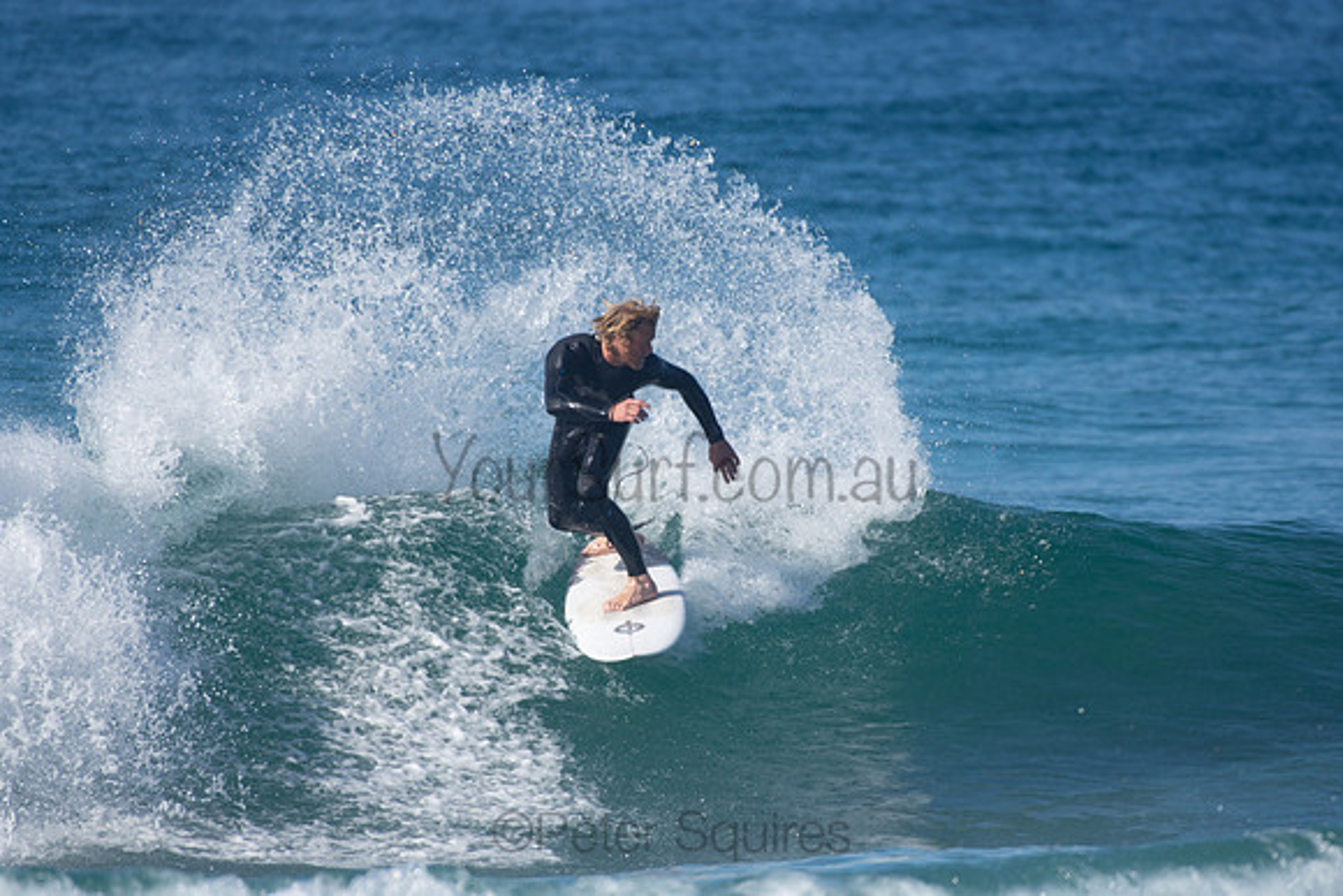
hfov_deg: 2.7
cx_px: 672
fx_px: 27984
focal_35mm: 750
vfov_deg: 1.8
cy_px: 448
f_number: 5.6
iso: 250
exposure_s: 1/1600
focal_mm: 500
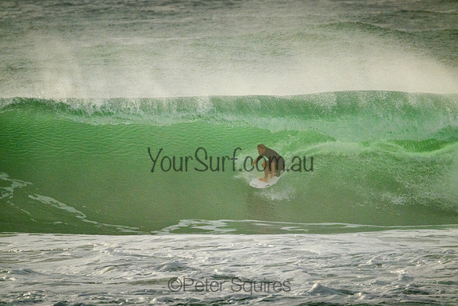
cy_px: 153
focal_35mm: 804
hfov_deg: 2.6
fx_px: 10231
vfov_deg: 1.7
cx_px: 229
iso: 3200
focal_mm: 800
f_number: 11
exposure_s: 1/8000
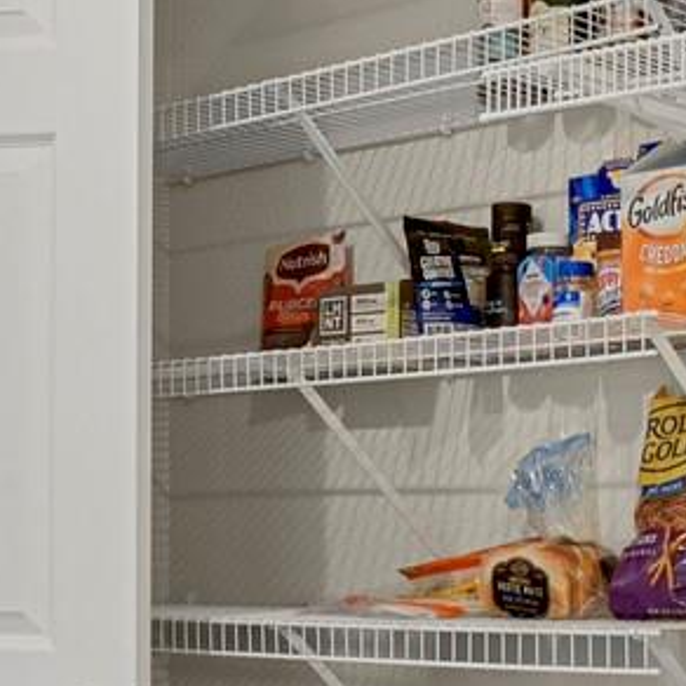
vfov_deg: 21.6
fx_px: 1771
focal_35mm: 79
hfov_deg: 21.0
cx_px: 732
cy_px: 557
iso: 12800
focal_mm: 17
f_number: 8
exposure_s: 1/20
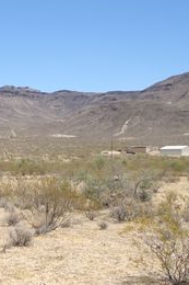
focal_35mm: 74
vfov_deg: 27.3
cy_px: 112
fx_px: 583
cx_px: -20
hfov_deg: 17.7
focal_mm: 6.6
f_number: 11.85
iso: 100
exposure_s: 1/75
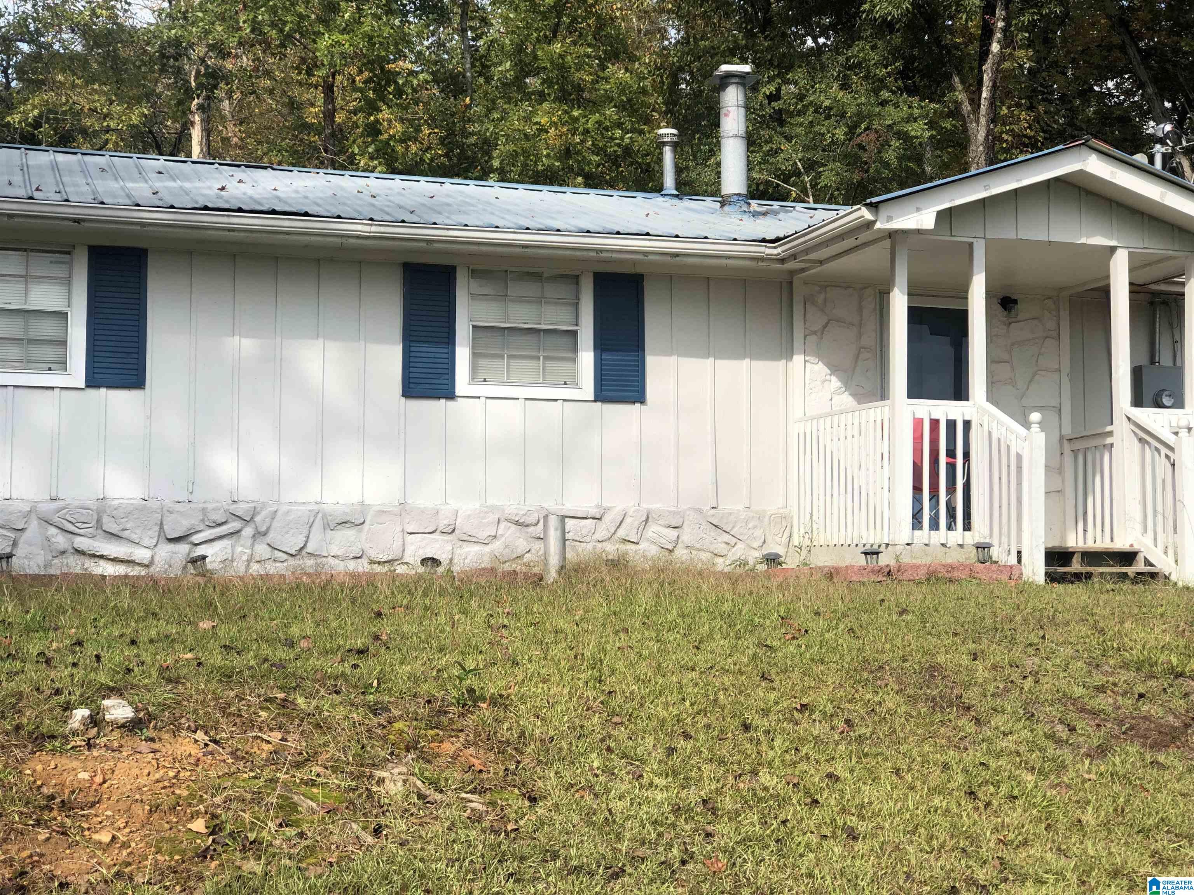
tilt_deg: +2.5
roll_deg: -0.3
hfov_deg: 33.8
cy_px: 448
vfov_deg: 25.7
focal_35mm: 57
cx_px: 597
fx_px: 1966
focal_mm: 6.6
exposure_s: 1/656
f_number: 2.8
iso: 20
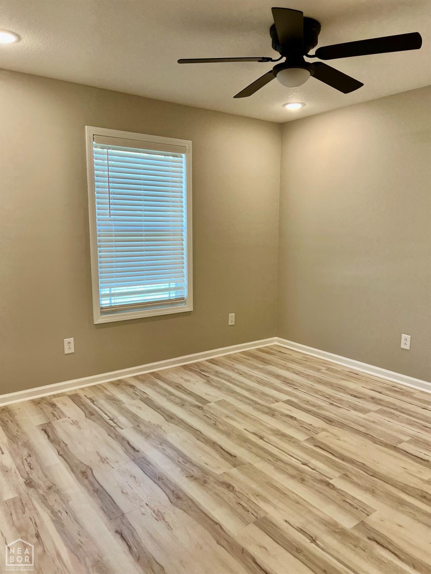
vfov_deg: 67.3
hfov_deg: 53.1
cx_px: 216
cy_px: 287
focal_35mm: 26
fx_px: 432
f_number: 1.5
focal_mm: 5.7
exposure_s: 1/120
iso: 64
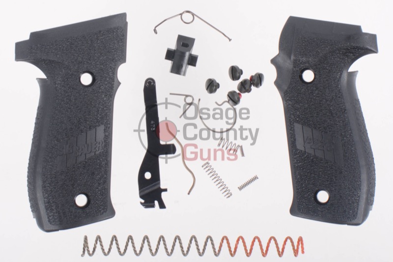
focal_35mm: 42
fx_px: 458
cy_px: 131
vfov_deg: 31.9
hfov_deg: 46.4
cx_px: 196
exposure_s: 1/250
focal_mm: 28
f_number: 11
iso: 100
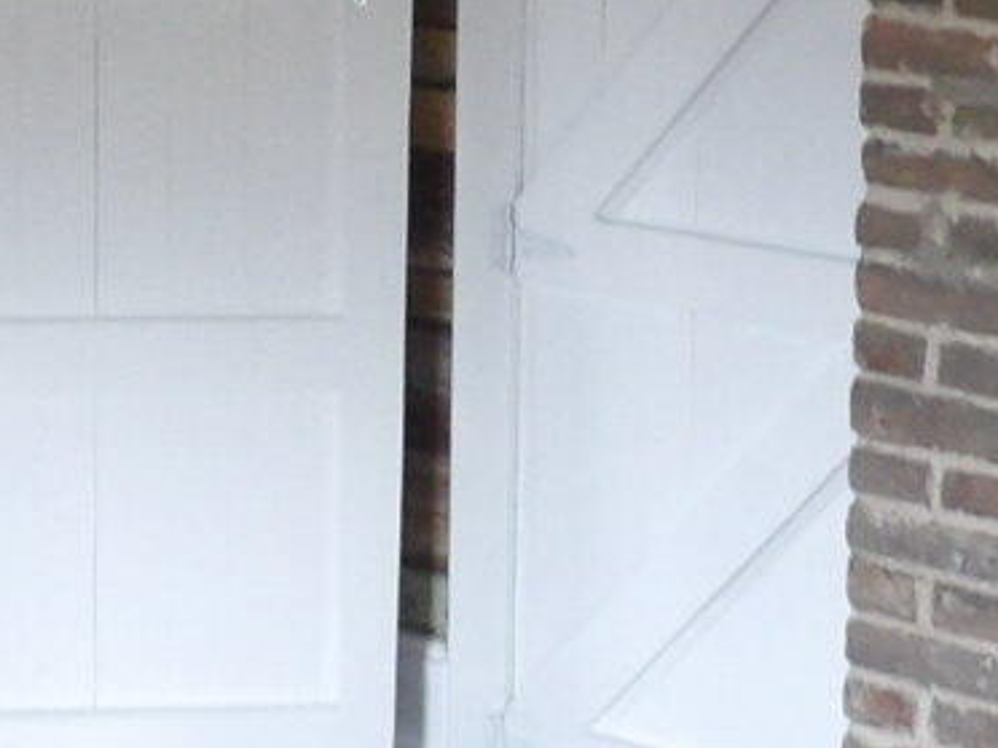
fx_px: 3806
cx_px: 247
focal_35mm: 132
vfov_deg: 11.2
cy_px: 105
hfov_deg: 14.9
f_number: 3.2
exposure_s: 1/17
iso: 350
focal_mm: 4.3
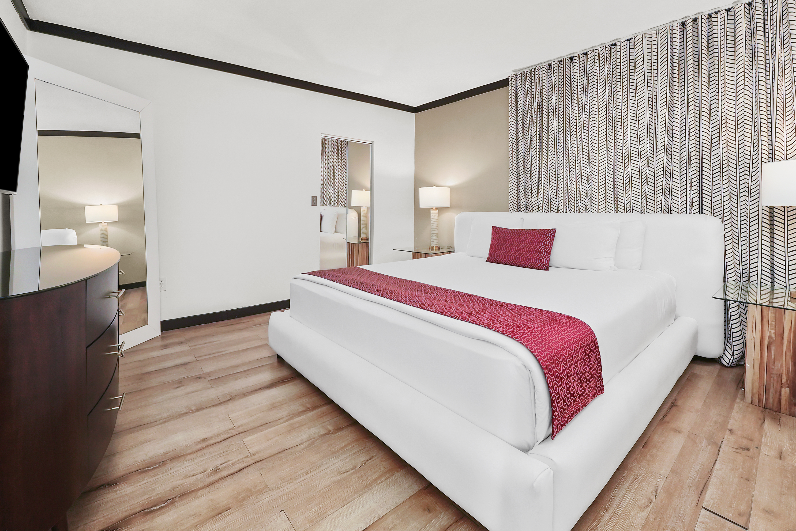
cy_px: 212
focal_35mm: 15
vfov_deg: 76.4
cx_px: 415
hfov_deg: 100.3
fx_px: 332
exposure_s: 1/2
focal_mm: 12
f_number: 11
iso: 1600
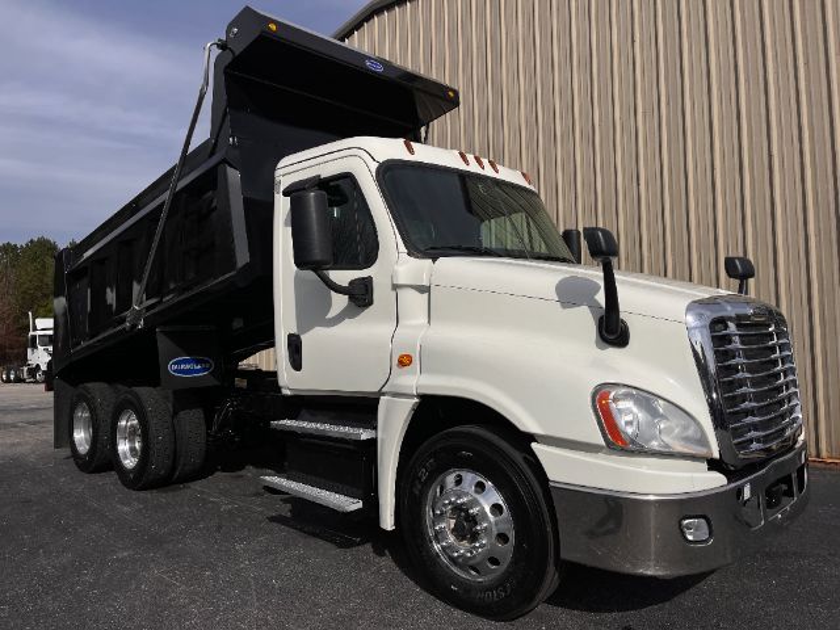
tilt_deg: +5.7
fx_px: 631
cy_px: 315
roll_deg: +3.0
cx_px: 420
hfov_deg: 67.3
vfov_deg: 53.1
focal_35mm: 26
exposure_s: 1/13333
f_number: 1.6
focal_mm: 5.1
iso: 50
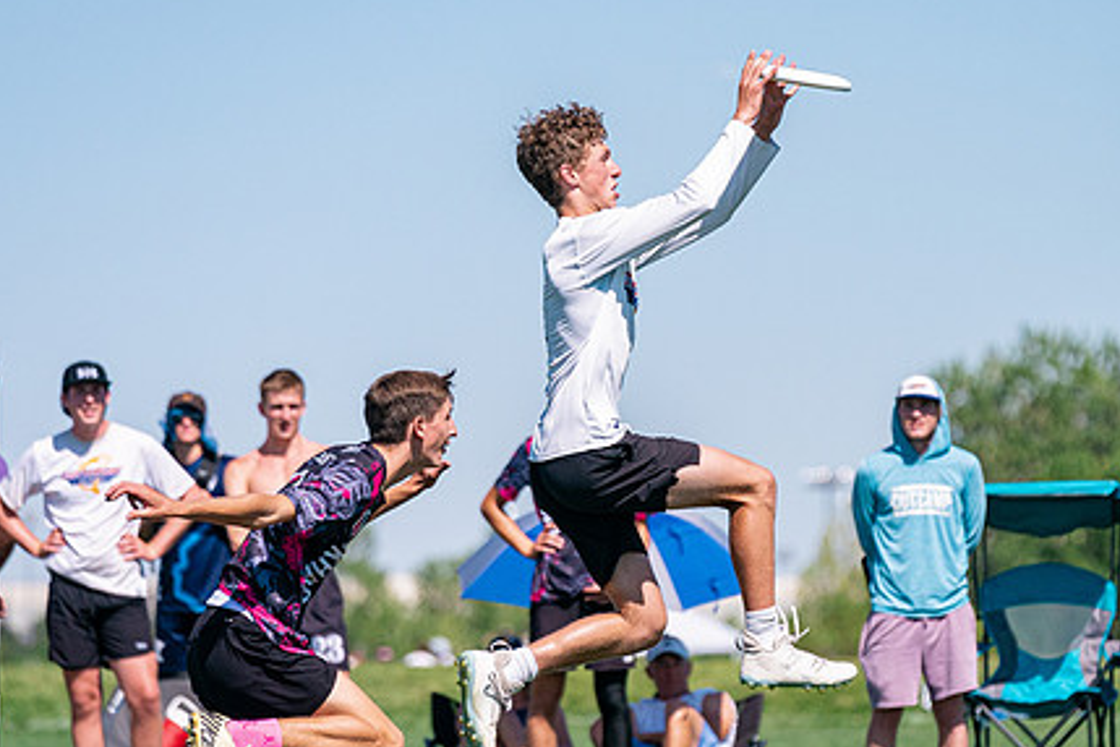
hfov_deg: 6.1
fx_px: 10546
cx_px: 761
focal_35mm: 339
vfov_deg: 4.1
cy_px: 420
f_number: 4
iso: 640
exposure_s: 1/10000
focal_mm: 200
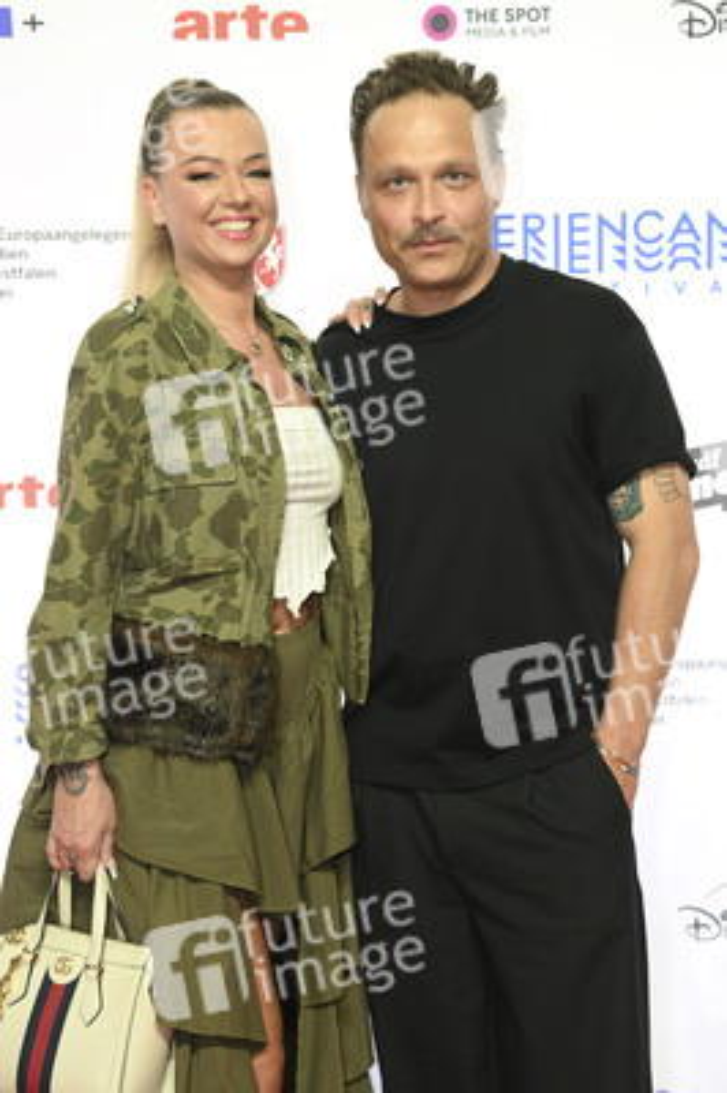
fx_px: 1942
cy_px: 546
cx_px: 364
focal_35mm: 64
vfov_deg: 31.4
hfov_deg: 21.2
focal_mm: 64
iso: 1600
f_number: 5
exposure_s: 1/200
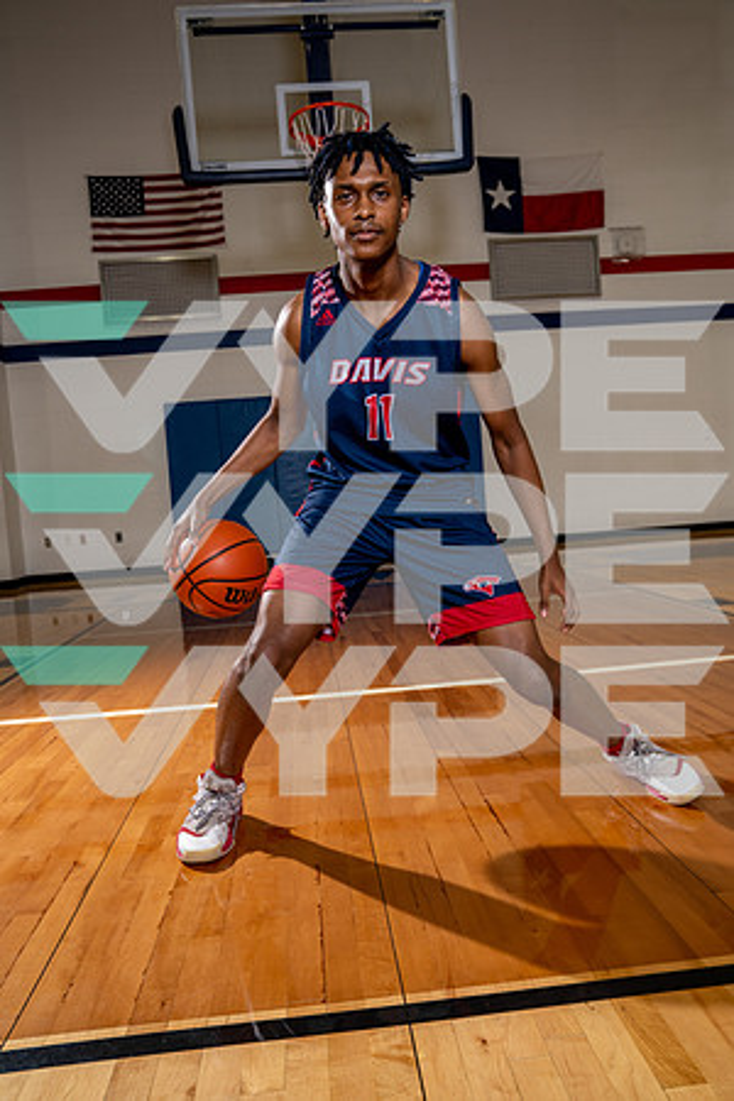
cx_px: 367
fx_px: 856
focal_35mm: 28
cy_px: 550
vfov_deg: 65.5
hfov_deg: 46.4
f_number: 5.6
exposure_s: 1/250
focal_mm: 28
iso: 500
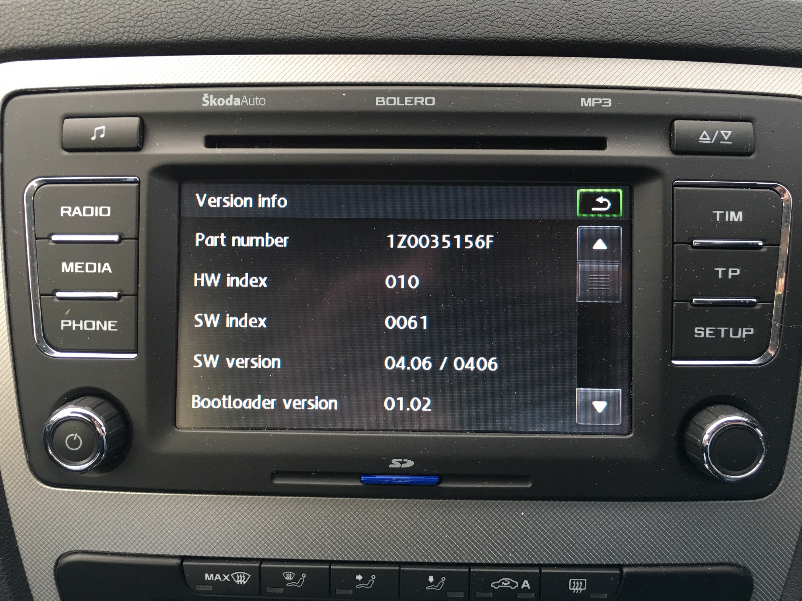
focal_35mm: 29
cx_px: 401
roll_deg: -0.3
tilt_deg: -26.3
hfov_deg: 61.7
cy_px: 300
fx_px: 672
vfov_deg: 48.2
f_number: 2.2
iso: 40
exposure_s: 1/17
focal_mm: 4.15
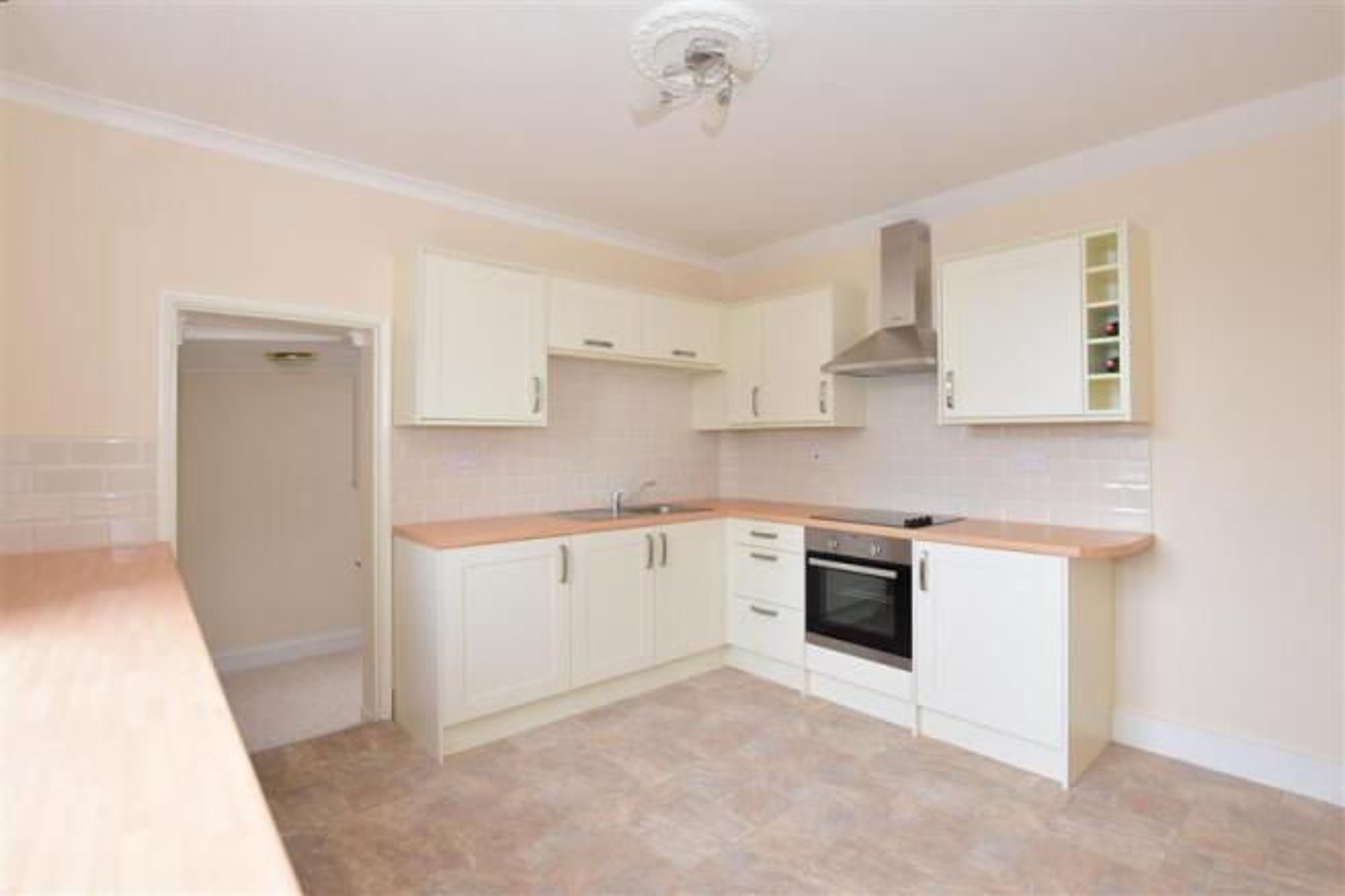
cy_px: 448
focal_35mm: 15
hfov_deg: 100.4
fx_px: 560
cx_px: 672
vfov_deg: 77.3
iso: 400
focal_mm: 10
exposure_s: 1/13
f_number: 5.6
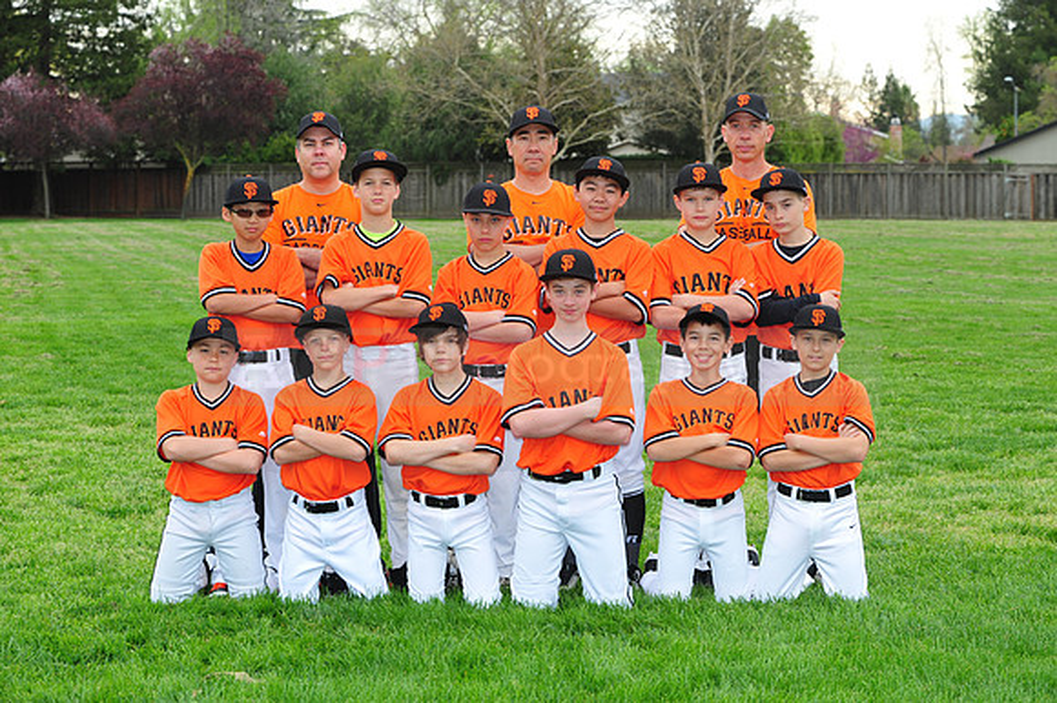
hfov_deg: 22.2
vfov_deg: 14.8
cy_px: 352
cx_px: 528
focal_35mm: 92
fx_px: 2700
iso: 400
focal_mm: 92
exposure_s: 1/200
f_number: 8
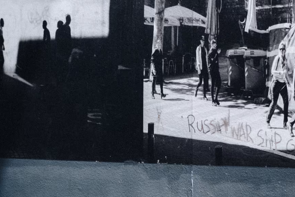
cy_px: 316
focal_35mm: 486
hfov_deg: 4.2
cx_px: -120
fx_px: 3983
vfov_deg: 2.8
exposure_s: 1/2000
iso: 800
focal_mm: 90
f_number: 2
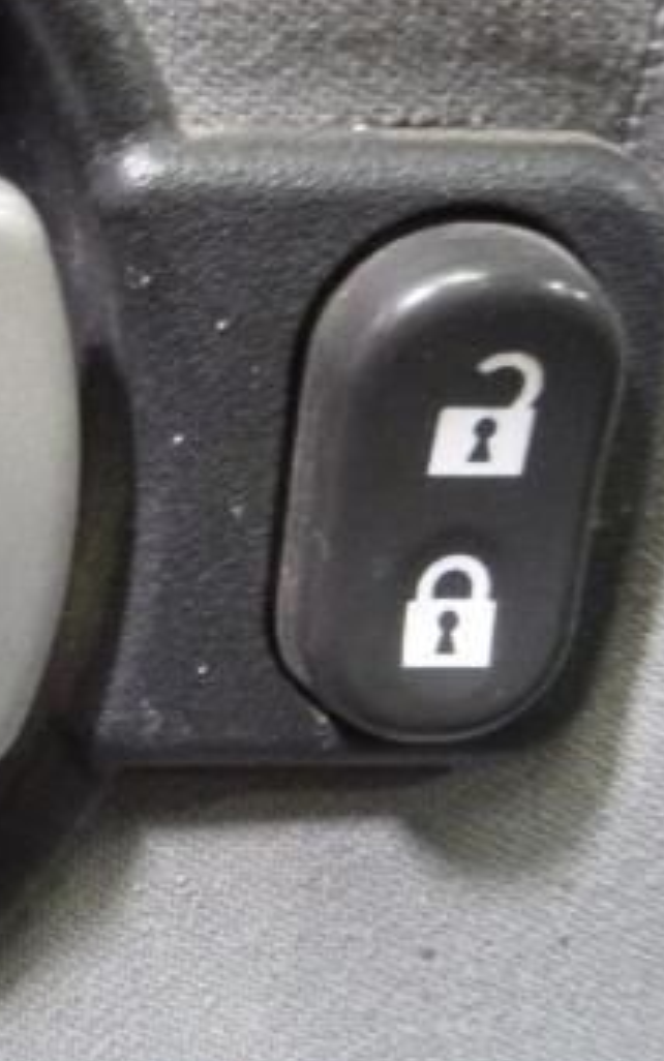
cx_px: -199
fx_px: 1794
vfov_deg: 32.9
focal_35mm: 62
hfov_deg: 19.4
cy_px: 599
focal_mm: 4.5
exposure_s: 1/8
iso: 800
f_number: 3.9
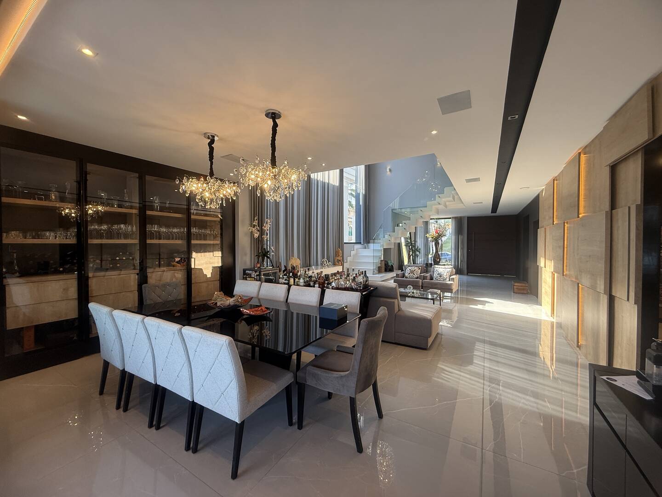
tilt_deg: -0.6
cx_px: 331
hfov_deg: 102.1
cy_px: 248
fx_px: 268
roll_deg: -0.4
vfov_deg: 85.7
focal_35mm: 14
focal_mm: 2.22
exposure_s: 1/120
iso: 80
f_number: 2.2
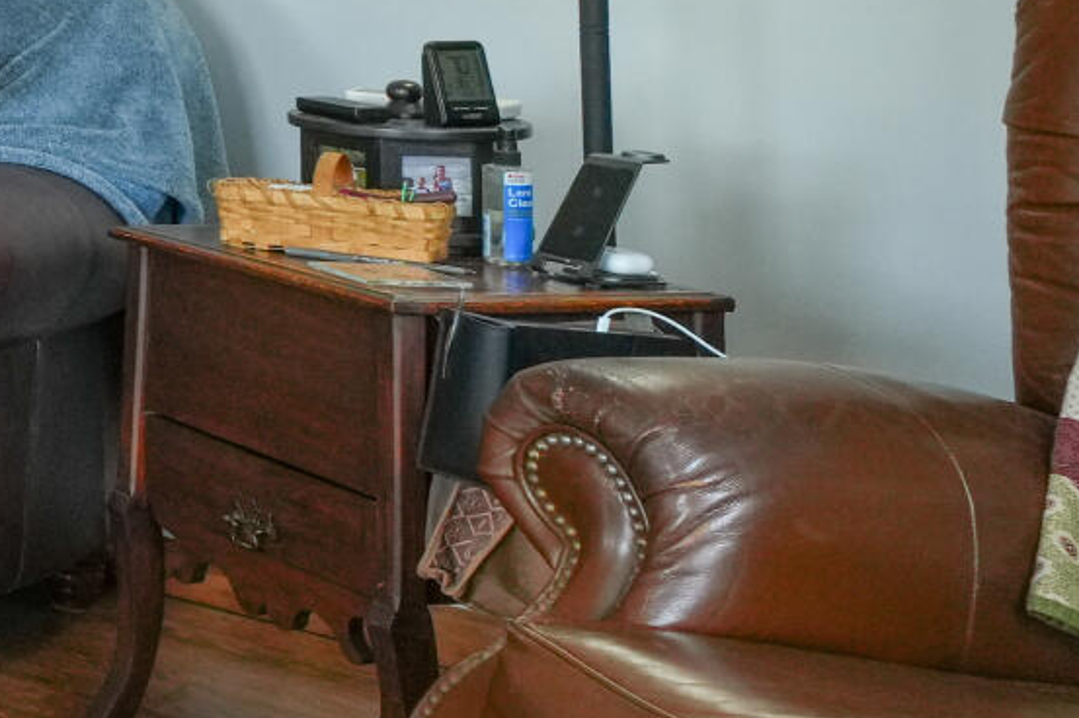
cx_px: -1264
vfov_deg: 17.4
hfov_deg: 16.8
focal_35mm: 76
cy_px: -25
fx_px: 2276
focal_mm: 14
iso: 800
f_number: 7.1
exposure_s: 1/40
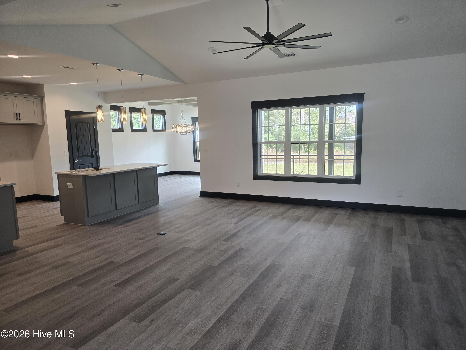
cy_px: 175
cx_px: 233
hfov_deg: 73.9
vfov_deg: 58.9
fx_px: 310
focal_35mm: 23
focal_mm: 6.3
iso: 100
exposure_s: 1/120
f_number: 1.7
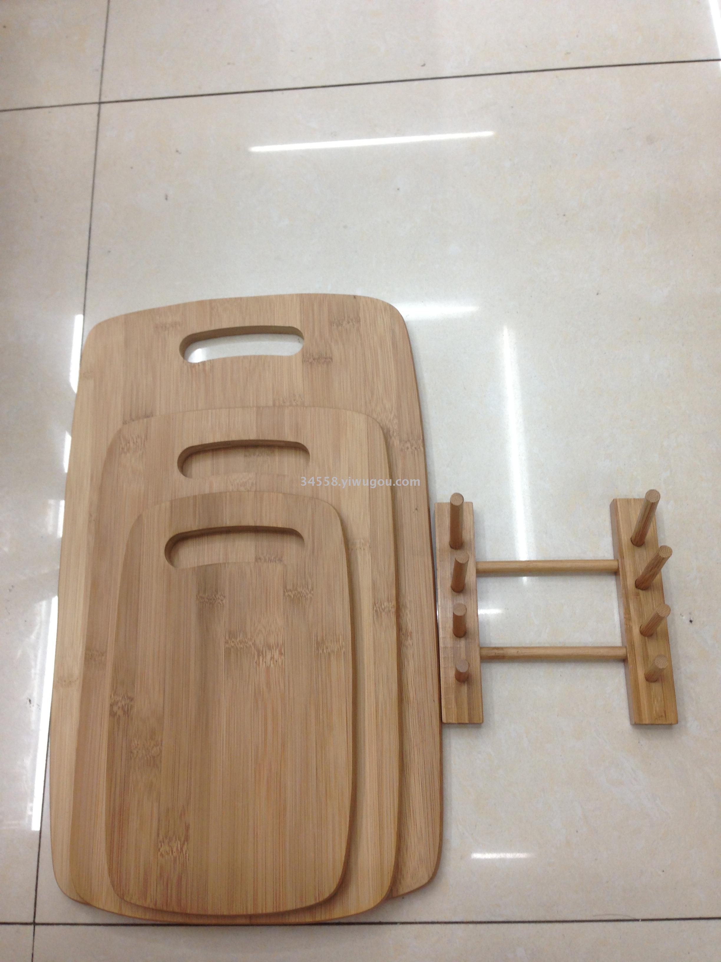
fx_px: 916
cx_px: 360
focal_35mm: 33
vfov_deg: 55.4
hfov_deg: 42.9
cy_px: 481
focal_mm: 4.13
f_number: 2.4
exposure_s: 1/24
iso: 50
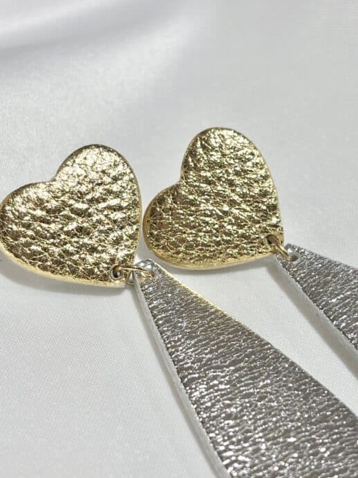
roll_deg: +4.0
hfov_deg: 19.1
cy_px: 258
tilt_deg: -27.7
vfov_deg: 25.3
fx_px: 1062
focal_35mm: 77
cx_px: 205
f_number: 1.6
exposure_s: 1/297
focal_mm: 5.96
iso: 32
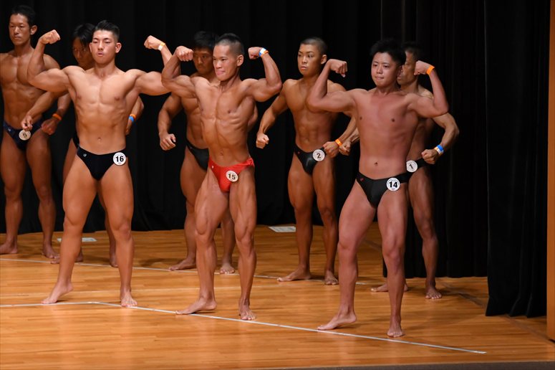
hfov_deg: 8.1
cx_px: 278
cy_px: 185
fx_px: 3929
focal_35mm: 255
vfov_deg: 5.4
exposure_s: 1/400
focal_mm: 170
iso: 4000
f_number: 5.6
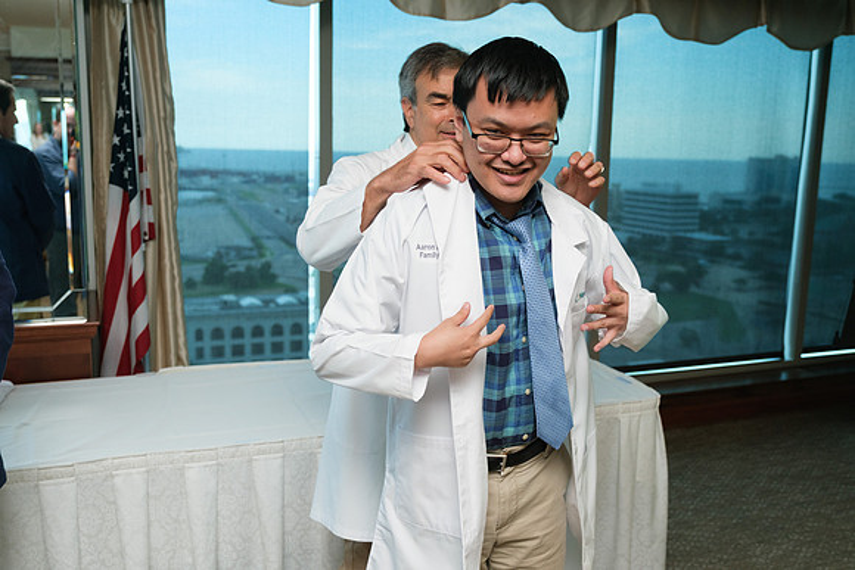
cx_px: 428
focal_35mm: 34
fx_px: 808
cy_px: 285
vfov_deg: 38.9
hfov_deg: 55.8
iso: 640
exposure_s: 1/125
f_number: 2.8
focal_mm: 22.7
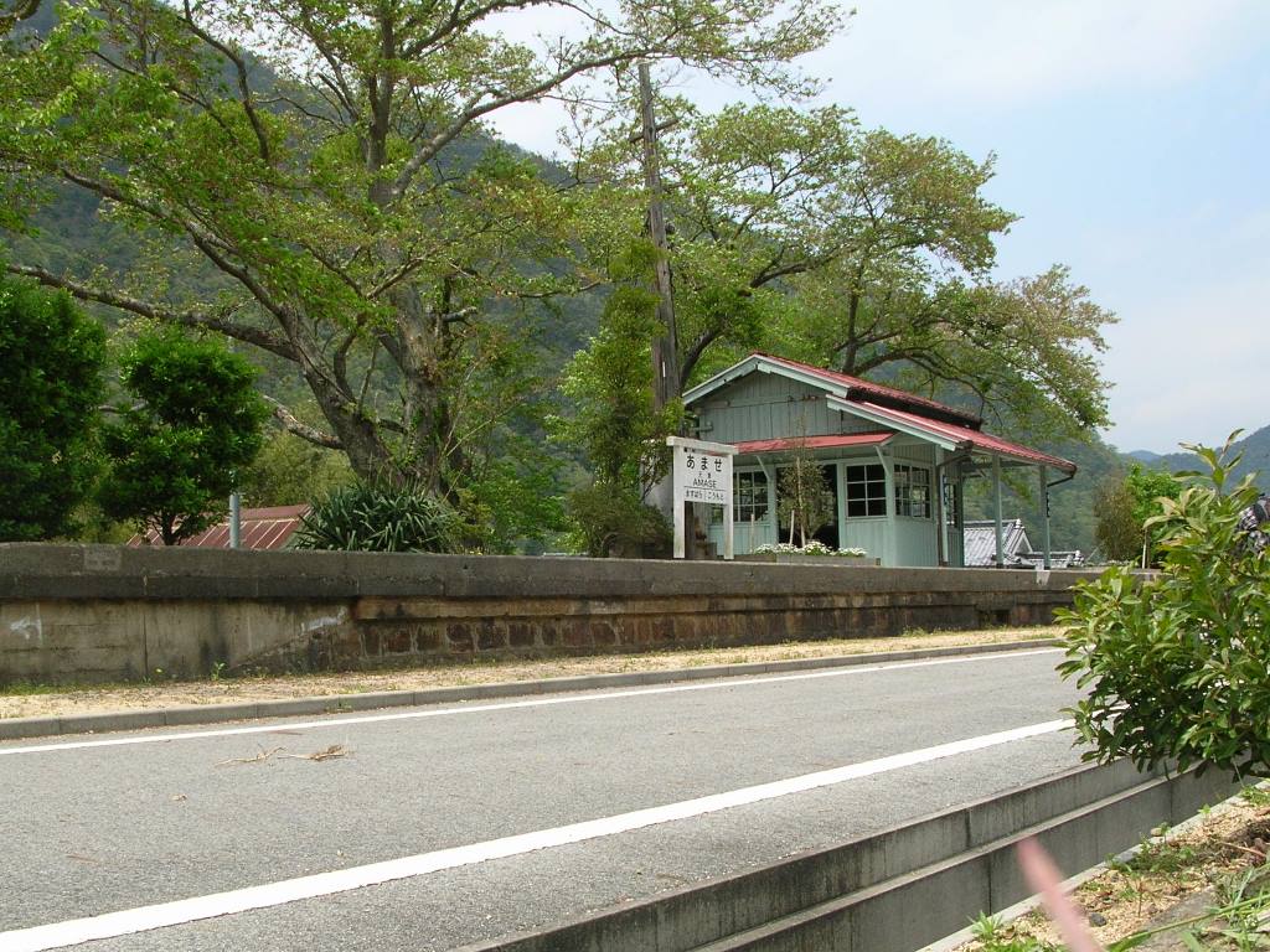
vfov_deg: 40.7
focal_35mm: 35
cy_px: 476
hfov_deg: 52.6
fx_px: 1284
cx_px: 635
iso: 50
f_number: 5.6
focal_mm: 5.8
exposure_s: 1/224
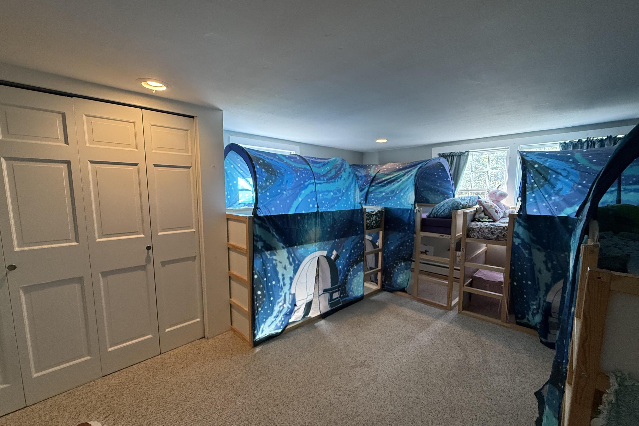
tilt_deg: -6.7
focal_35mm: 15
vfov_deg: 77.3
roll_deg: +0.5
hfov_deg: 100.4
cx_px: 318
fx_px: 266
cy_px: 221
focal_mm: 2.22
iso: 320
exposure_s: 1/120
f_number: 2.2
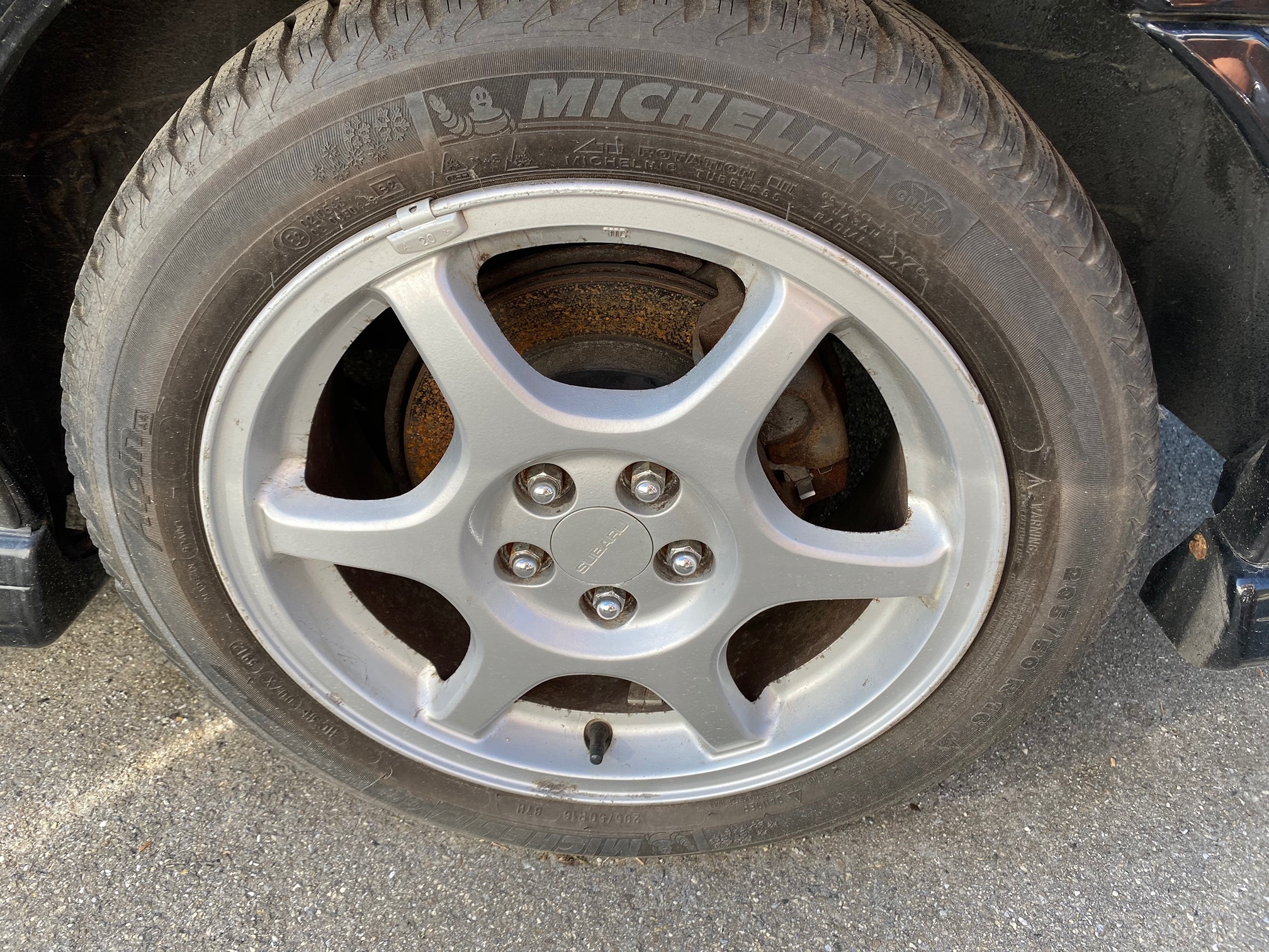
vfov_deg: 53.1
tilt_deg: -40.8
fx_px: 953
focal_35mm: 26
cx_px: 634
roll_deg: +2.4
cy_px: 476
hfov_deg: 67.3
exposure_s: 1/322
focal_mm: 4.25
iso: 32
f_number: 1.8
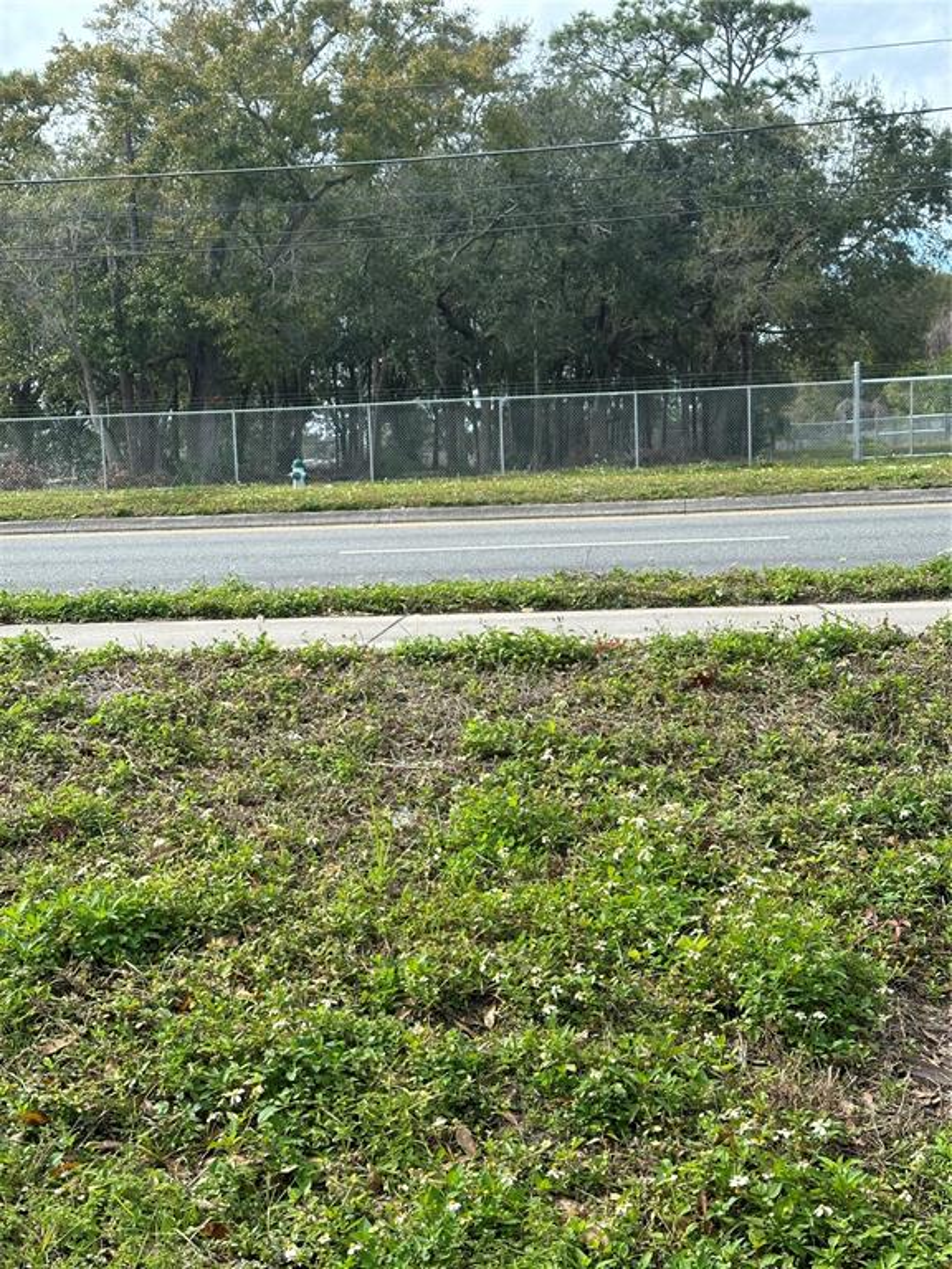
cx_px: 476
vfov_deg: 39.7
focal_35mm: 48
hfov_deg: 30.3
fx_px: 1760
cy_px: 634
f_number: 1.78
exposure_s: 1/1992
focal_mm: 6.86
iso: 64
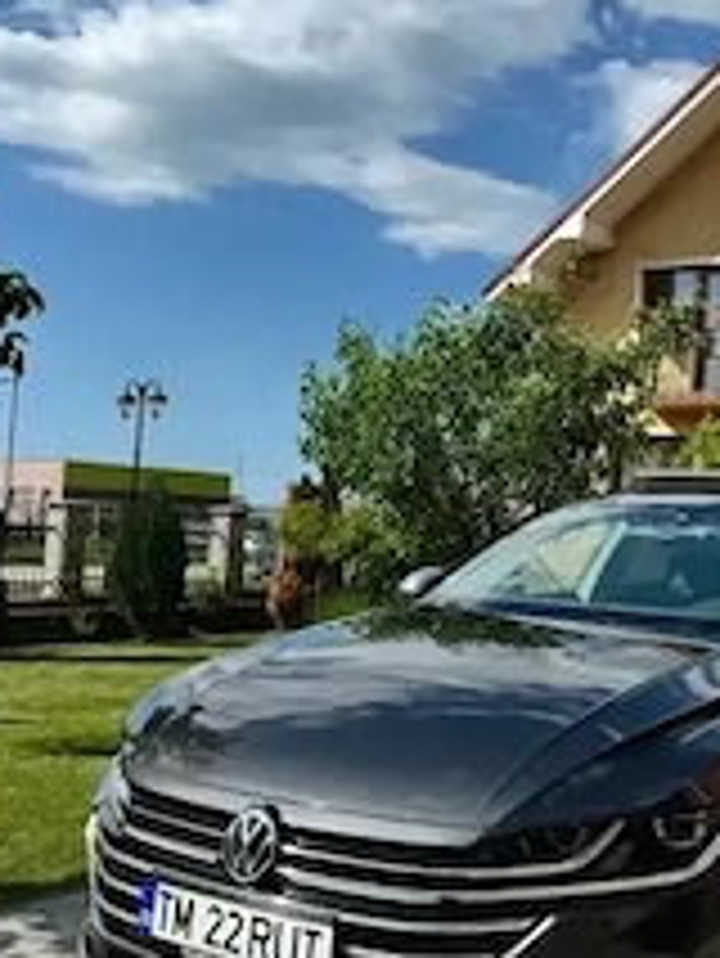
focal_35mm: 45
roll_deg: -2.2
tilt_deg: +4.5
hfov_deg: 31.1
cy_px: 468
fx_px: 1247
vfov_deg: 42.1
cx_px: 612
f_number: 1.78
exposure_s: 1/6410
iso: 80
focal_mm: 6.76
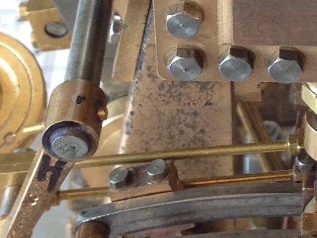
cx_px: 350
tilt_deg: -37.4
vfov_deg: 8.5
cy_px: -80
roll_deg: -3.4
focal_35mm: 172
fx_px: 1576
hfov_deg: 11.3
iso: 50
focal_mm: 4.12
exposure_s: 1/30
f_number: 2.4
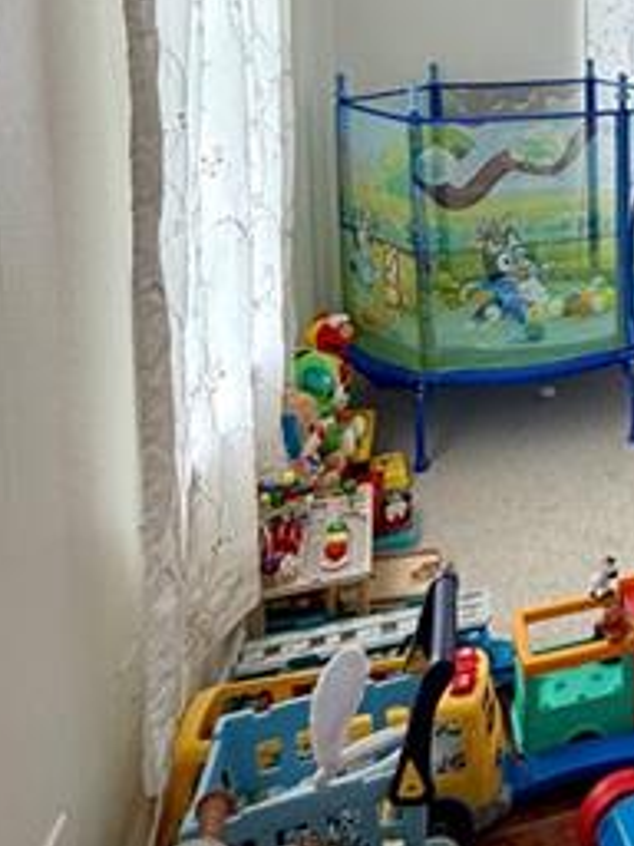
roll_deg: +0.0
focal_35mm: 42
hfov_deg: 28.9
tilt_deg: -4.3
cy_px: 79
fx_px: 1026
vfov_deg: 41.2
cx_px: 792
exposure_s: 1/121
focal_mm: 2.22
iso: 200
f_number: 2.2
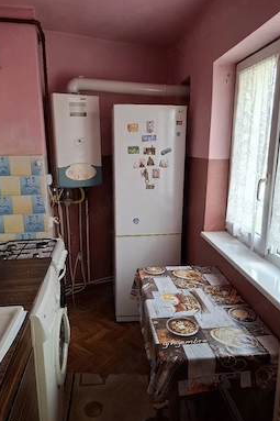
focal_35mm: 25
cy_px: 215
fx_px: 292
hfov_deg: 51.2
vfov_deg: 71.5
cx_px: 138
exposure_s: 1/100
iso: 200
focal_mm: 5.54
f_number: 1.8
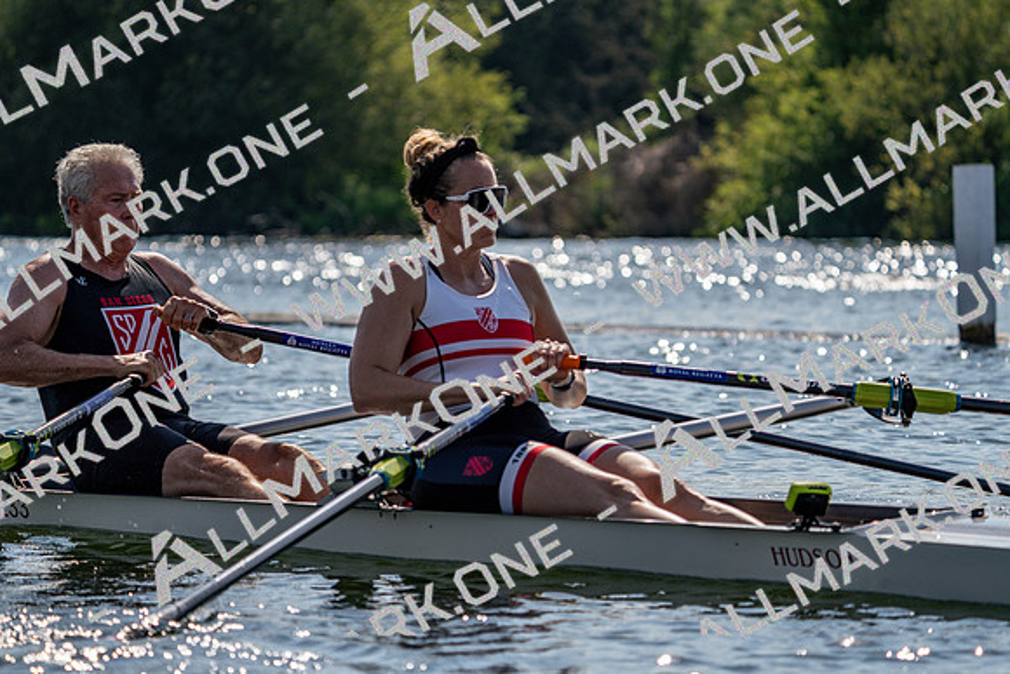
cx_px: 505
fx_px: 5612
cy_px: 337
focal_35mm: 200
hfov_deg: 10.3
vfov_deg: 6.9
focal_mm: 200
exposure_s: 1/1600
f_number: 5.6
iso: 125
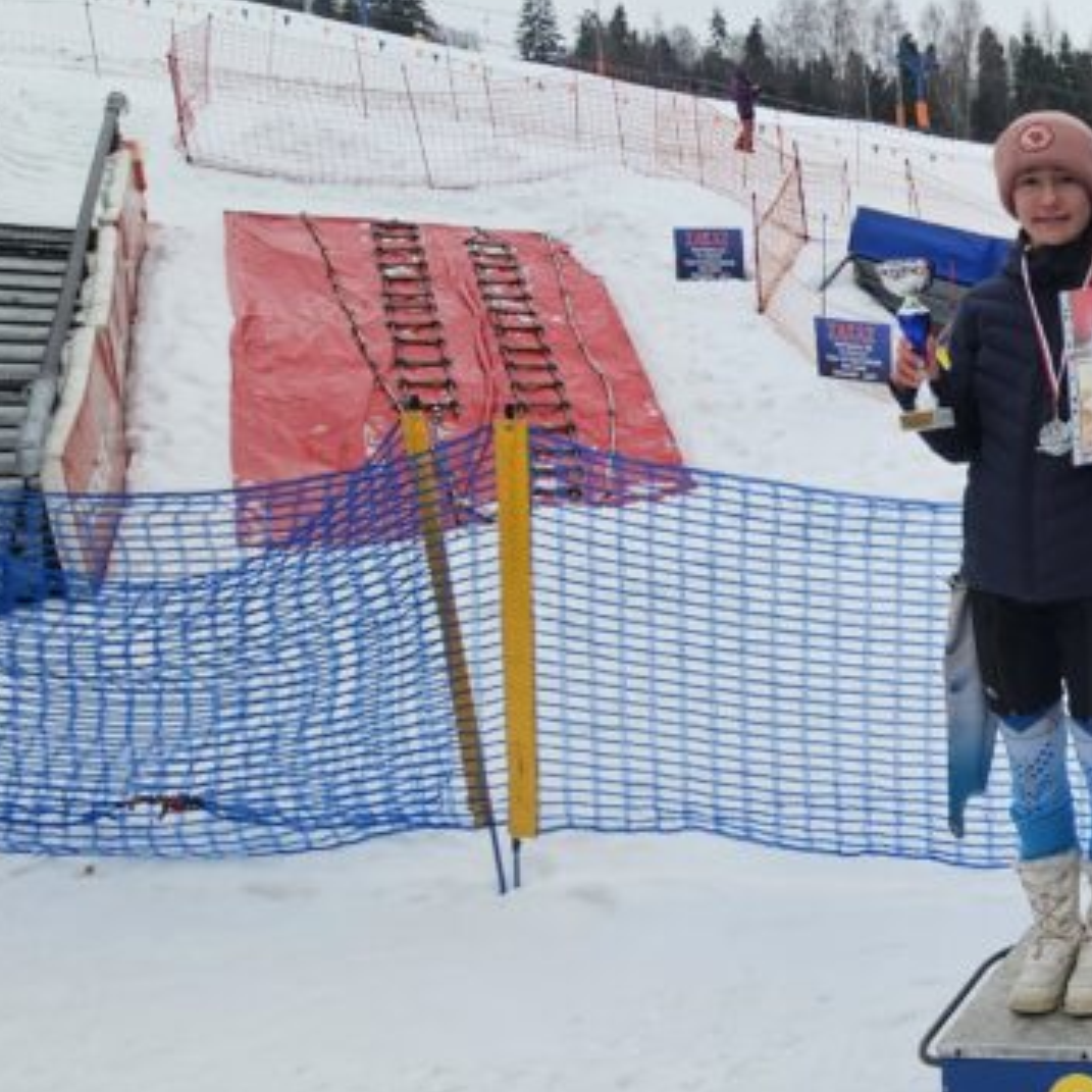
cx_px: 1398
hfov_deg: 35.3
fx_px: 1178
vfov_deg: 49.7
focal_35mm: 33
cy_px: 520
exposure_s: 1/909
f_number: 2.2
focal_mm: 2.2
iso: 50
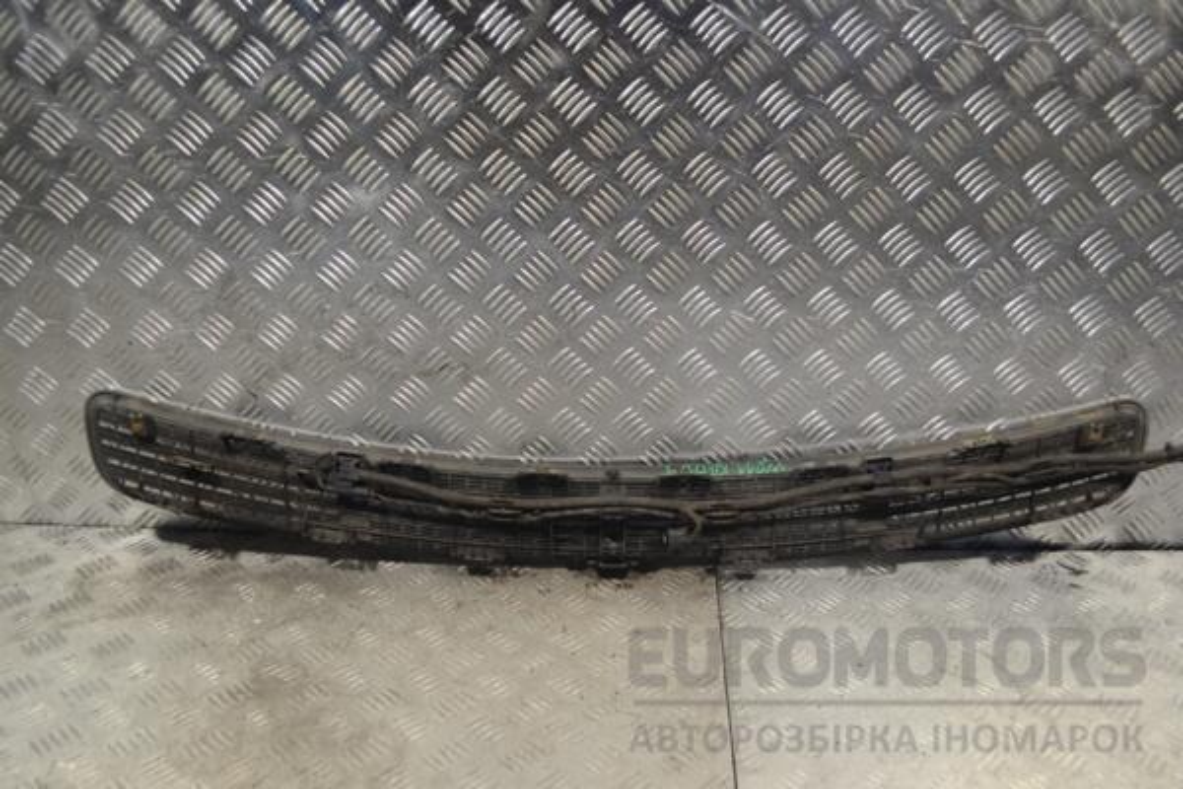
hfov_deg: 53.1
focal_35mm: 36
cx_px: 592
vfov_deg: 36.9
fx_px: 1183
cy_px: 394
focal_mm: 24
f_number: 4
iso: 100
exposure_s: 1/30
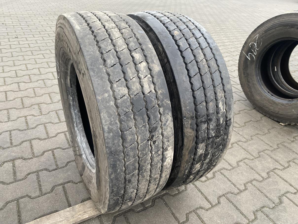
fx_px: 224
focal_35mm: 26
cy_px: 112
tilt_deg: -29.8
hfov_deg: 67.3
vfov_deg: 53.1
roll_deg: -6.7
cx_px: 149
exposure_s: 1/121
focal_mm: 4.25
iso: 100
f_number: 1.8
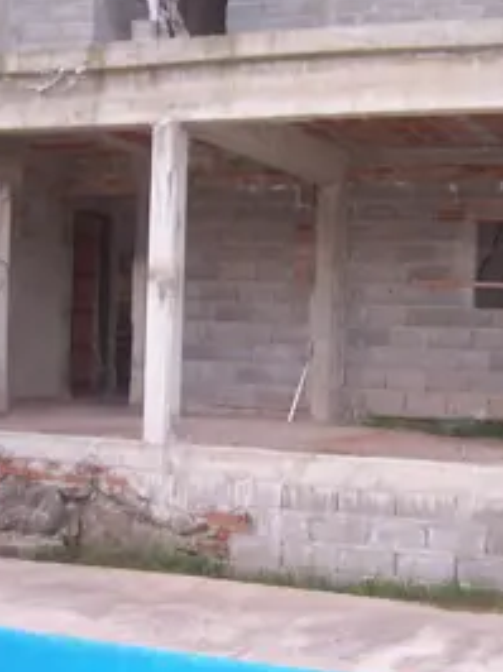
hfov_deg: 24.0
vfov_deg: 31.6
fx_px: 1184
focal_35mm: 61
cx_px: 288
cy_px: 418
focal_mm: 6.3
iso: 140
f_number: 2.8
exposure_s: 1/60
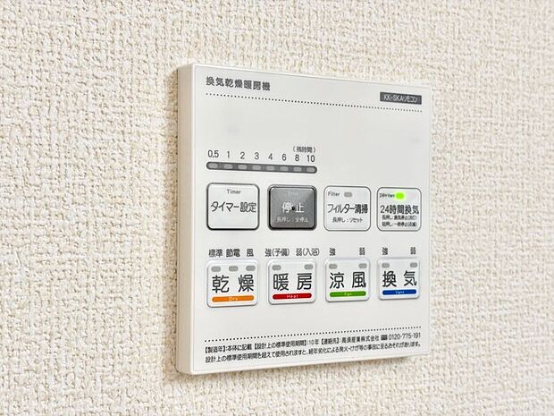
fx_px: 832
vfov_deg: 28.0
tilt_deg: +1.6
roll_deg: +0.5
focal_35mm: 52
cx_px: 277
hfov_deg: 36.8
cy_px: 208
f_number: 1.6
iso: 80
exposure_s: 1/50
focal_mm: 5.96
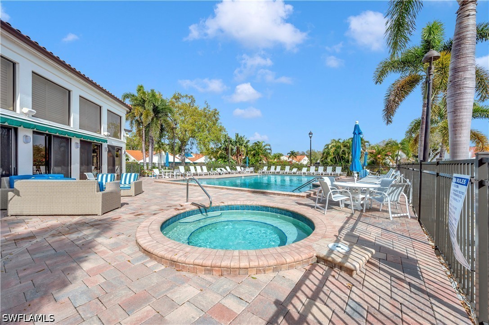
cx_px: 244
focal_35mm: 14
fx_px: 190
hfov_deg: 104.3
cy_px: 162
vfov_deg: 81.1
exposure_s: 1/400
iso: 160
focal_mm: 14
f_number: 11
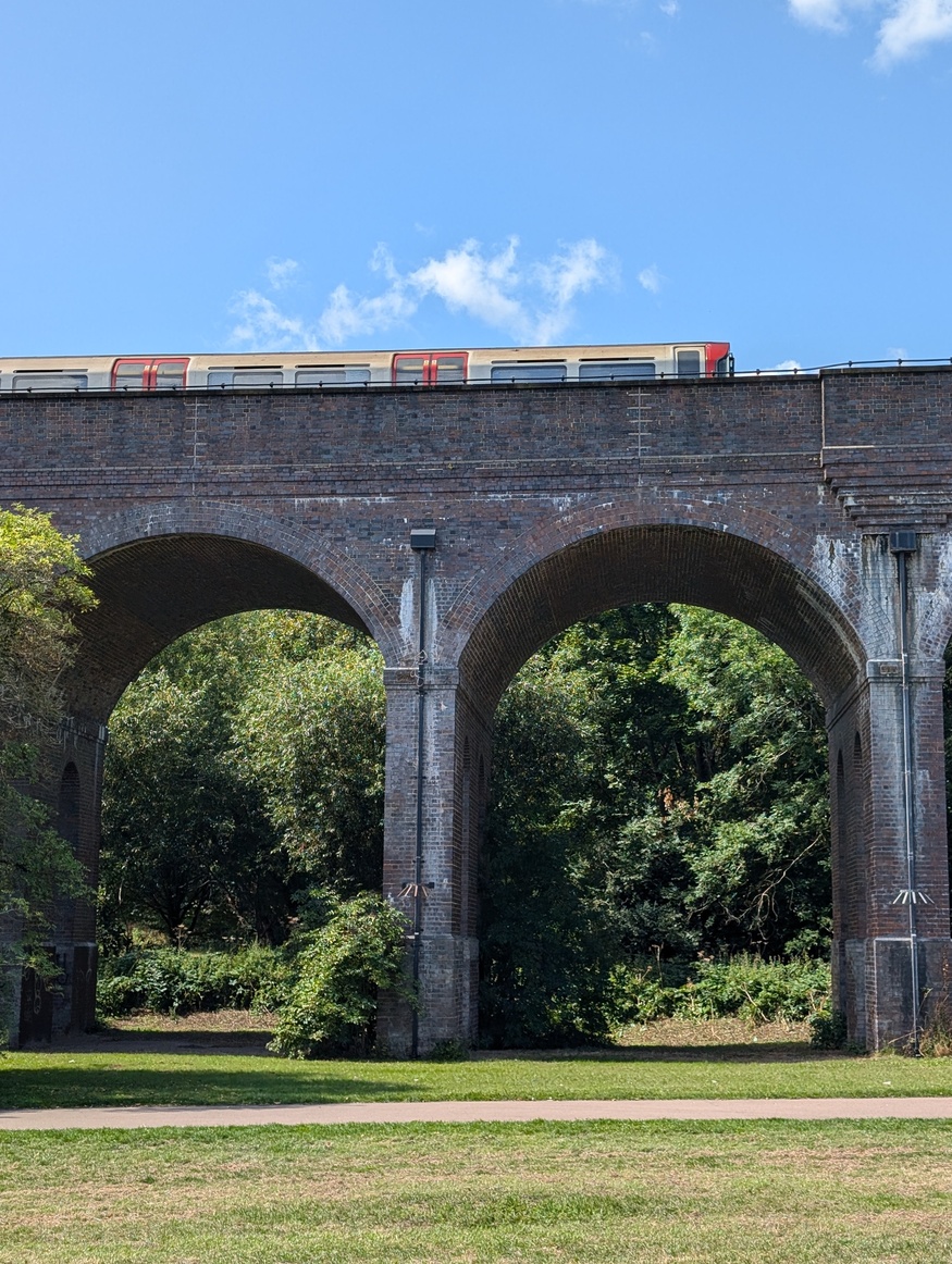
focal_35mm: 49
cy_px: 632
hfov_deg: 29.7
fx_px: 1792
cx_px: 476
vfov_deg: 38.9
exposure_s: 1/734
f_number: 1.68
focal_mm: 6.9
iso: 18
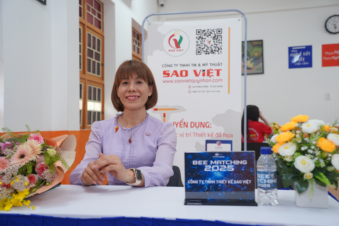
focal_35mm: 38
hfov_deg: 50.7
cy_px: 113
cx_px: 170
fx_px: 358
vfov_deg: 35.1
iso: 1000
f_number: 4
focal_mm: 38
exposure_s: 1/160
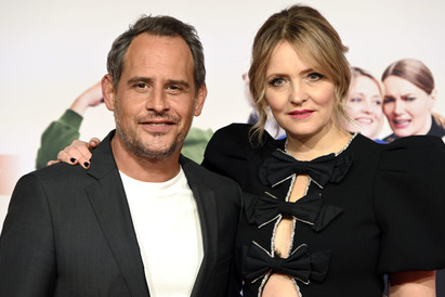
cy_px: 158
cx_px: 226
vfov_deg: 8.6
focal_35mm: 159
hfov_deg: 12.9
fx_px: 1965
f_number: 6.3
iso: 1250
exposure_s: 1/160
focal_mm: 145
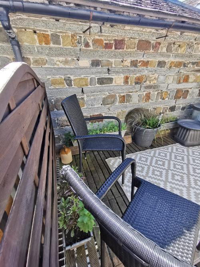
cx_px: 100
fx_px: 123
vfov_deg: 94.5
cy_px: 134
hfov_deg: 78.1
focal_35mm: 16
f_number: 2.2
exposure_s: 1/165
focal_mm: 2.35
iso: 50
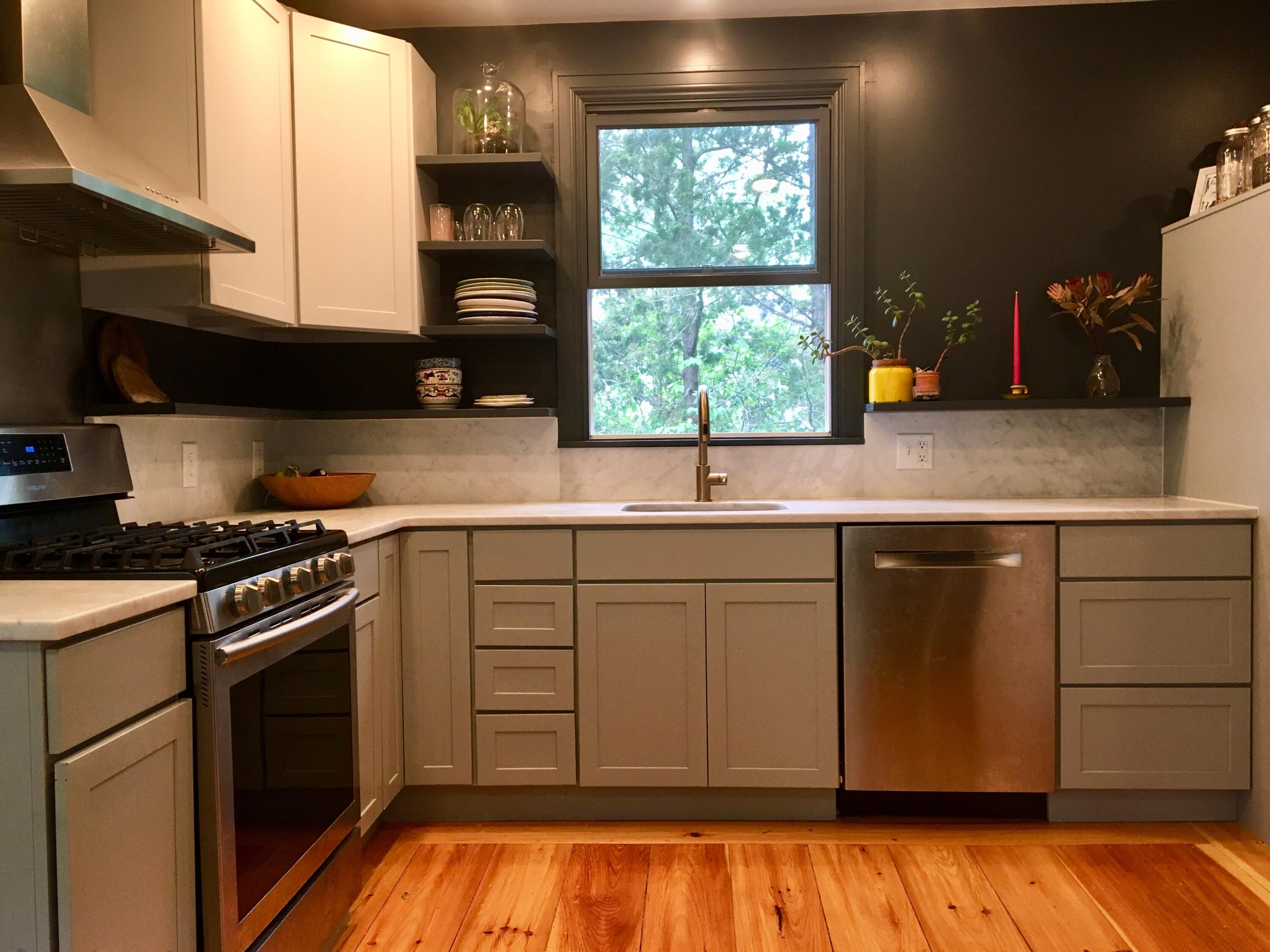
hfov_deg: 61.7
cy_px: 476
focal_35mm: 29
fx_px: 1064
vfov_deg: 48.2
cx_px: 635
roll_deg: +0.0
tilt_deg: -2.1
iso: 40
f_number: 2.2
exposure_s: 1/30
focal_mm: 4.15
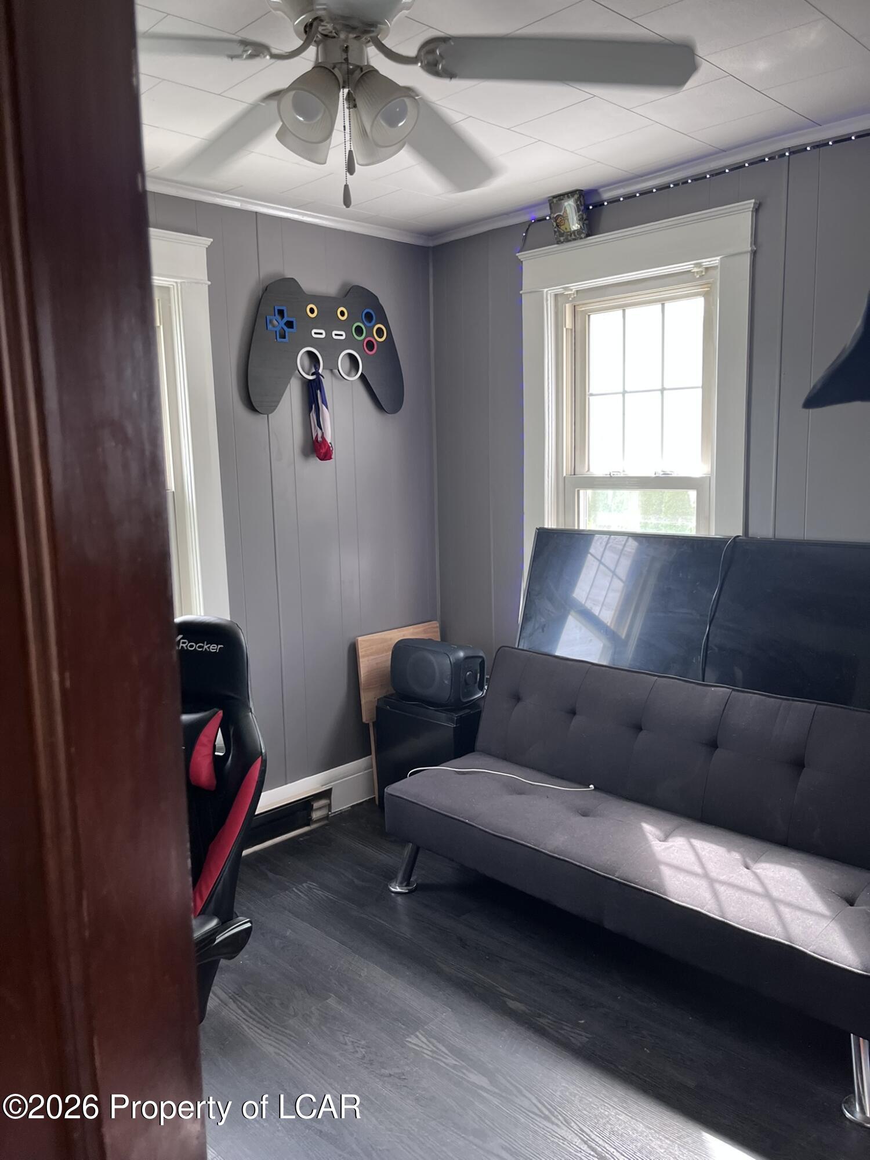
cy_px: 580
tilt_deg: -9.4
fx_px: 871
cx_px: 435
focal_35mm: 26
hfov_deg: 53.1
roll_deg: +0.8
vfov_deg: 67.3
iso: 125
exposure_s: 1/114
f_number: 1.6
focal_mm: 5.1
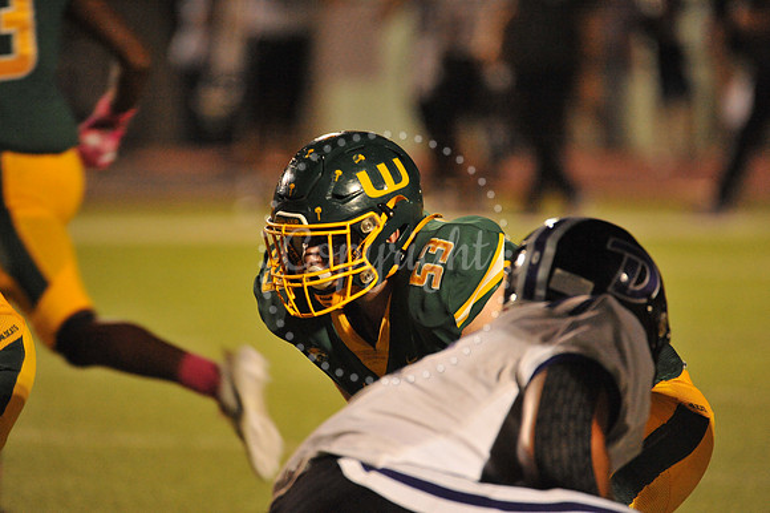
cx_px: 385
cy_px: 256
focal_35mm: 600
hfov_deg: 3.4
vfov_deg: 2.3
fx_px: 12826
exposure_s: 1/160
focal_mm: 600
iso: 6400
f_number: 6.3
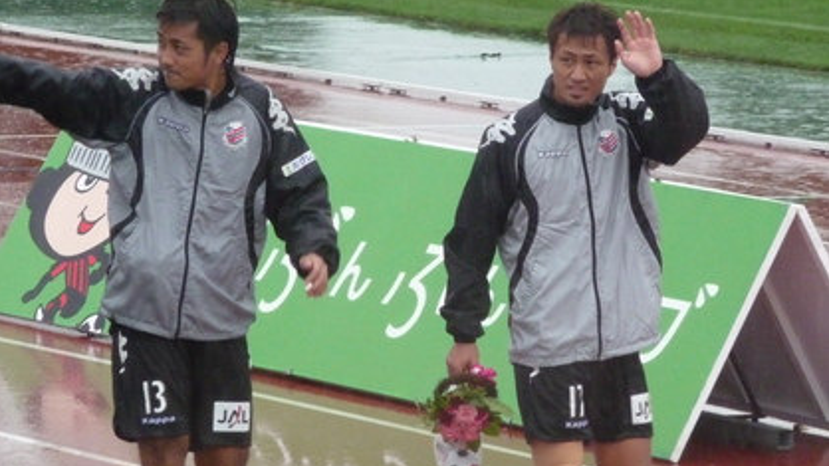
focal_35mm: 345
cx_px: 414
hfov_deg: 6.3
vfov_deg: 3.5
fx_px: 7583
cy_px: 185
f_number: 4.9
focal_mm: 47
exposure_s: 1/200
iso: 800
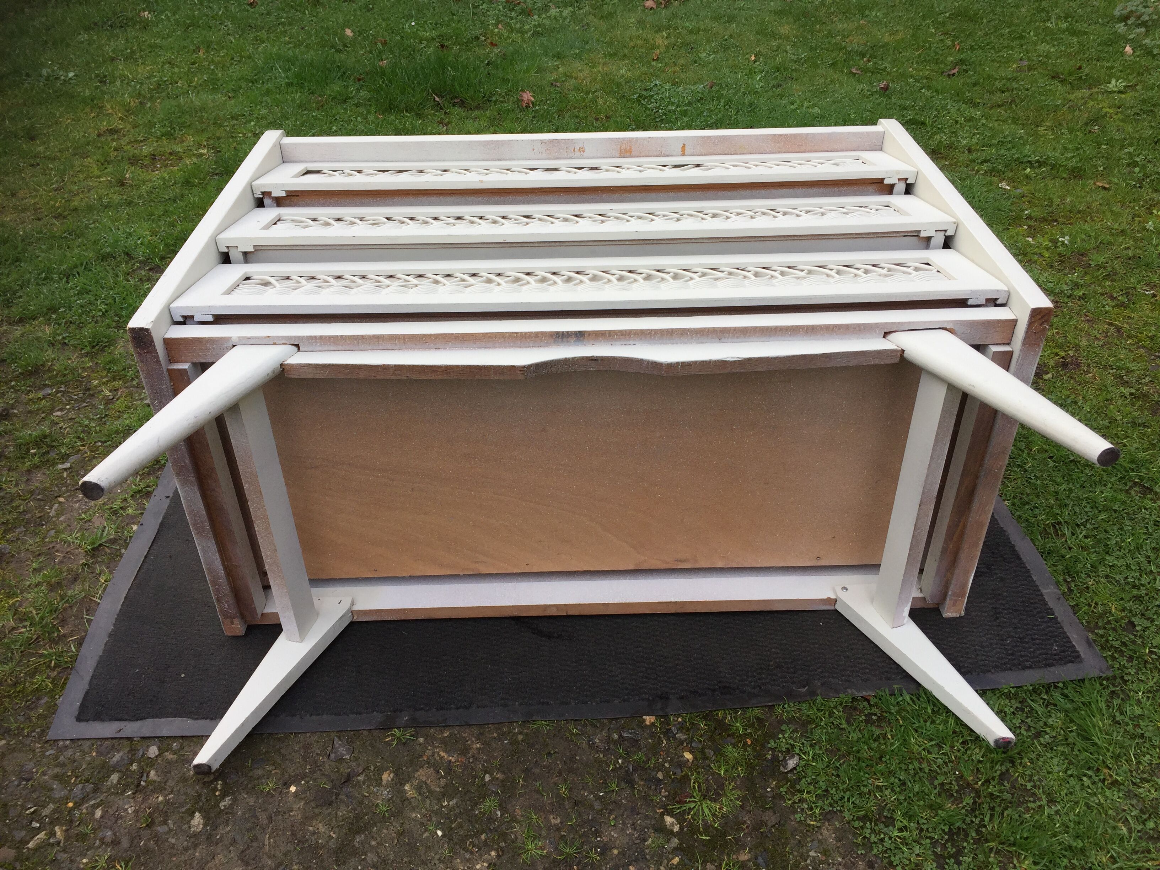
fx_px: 972
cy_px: 435
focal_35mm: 29
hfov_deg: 61.7
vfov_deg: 48.2
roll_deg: -1.6
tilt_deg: -36.8
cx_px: 580
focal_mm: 4.15
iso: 32
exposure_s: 1/416
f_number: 2.2
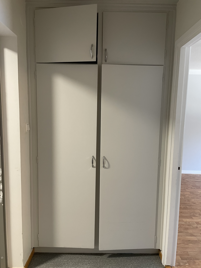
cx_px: 100
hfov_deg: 53.1
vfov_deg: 67.3
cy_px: 134
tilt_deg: -6.5
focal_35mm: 26
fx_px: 201
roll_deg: -0.8
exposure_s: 1/50
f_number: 1.6
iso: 200
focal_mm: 4.2
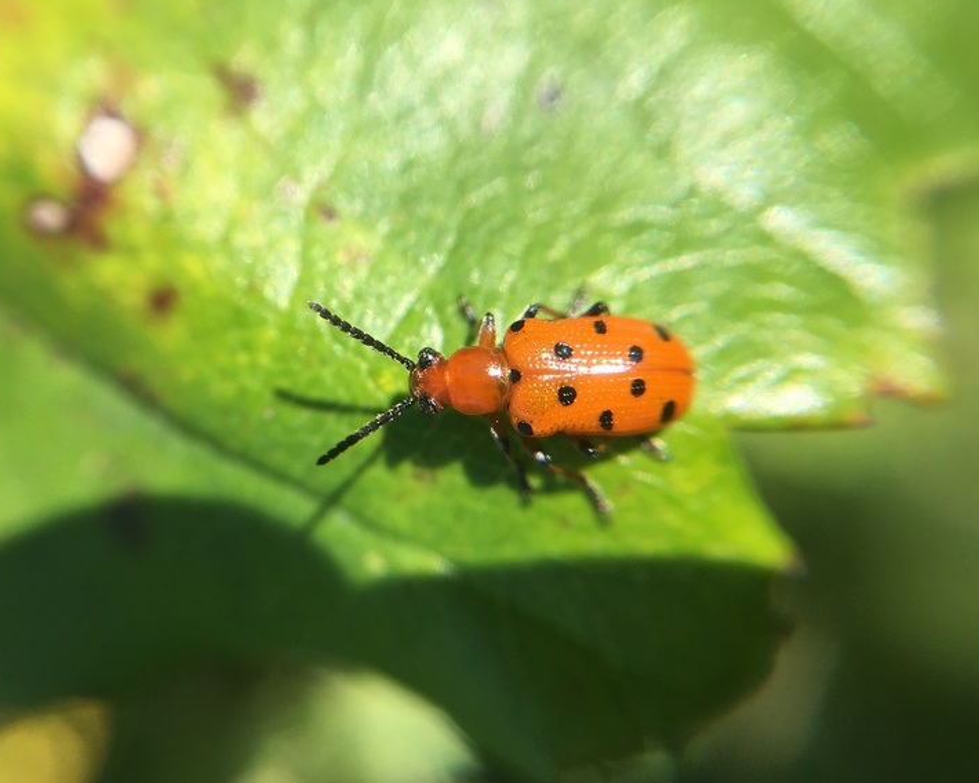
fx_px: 985
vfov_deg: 43.4
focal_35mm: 34
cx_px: 392
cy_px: 385
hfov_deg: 52.5
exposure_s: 1/777
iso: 25
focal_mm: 4.15
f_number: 2.2
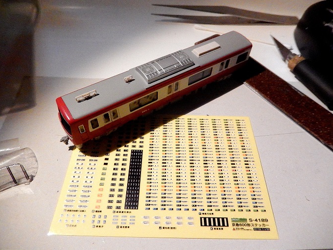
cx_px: 170
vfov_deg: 53.1
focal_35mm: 26
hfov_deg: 67.3
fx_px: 250
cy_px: 122
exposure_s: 1/640
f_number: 3.4
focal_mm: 4.5
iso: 3200
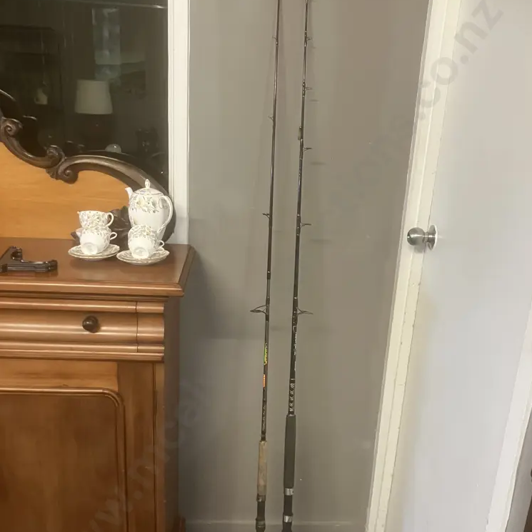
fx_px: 591
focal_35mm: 34
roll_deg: -3.1
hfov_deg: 48.4
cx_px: 273
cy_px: 298
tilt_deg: -18.0
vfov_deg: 48.3
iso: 200
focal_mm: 3.99
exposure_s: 1/50
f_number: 1.8
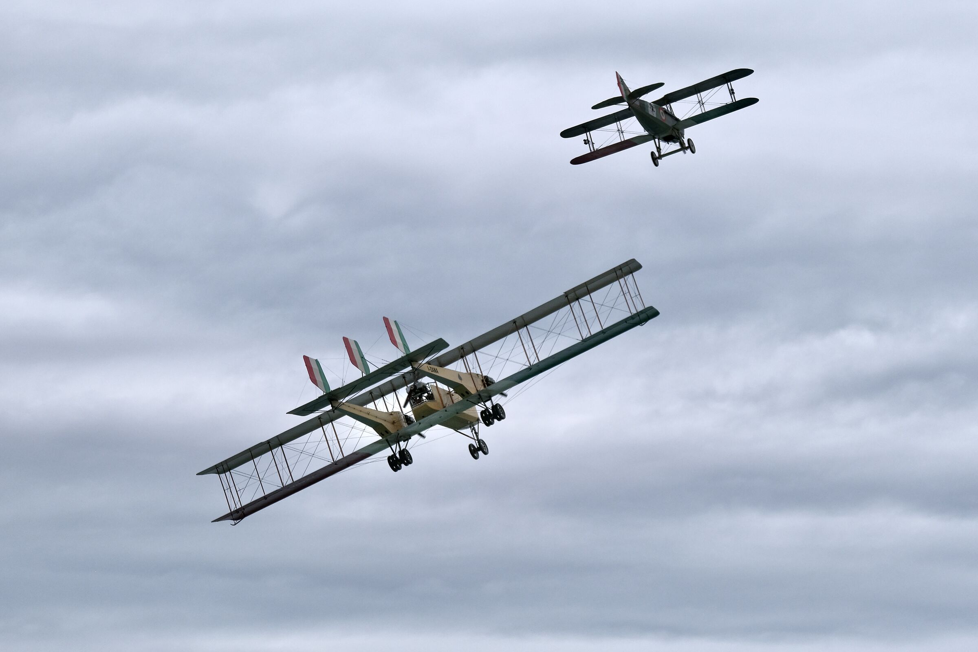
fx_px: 3504
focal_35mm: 129
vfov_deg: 10.6
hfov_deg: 15.9
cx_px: 489
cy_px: 326
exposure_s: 1/2900
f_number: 5
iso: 400
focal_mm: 86
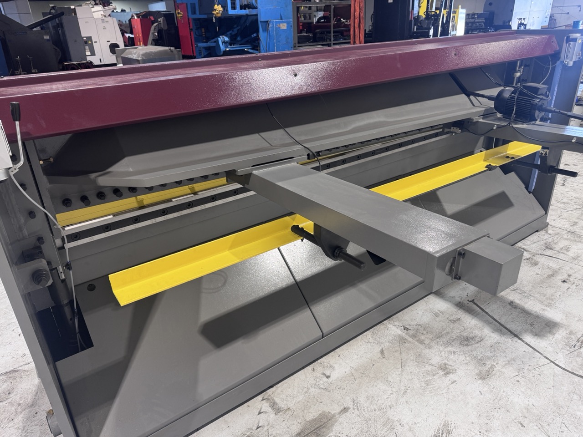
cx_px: 292
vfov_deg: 56.8
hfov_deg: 71.6
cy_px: 218
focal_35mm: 24
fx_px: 404
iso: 125
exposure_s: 1/60
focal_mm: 6.76
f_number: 1.78
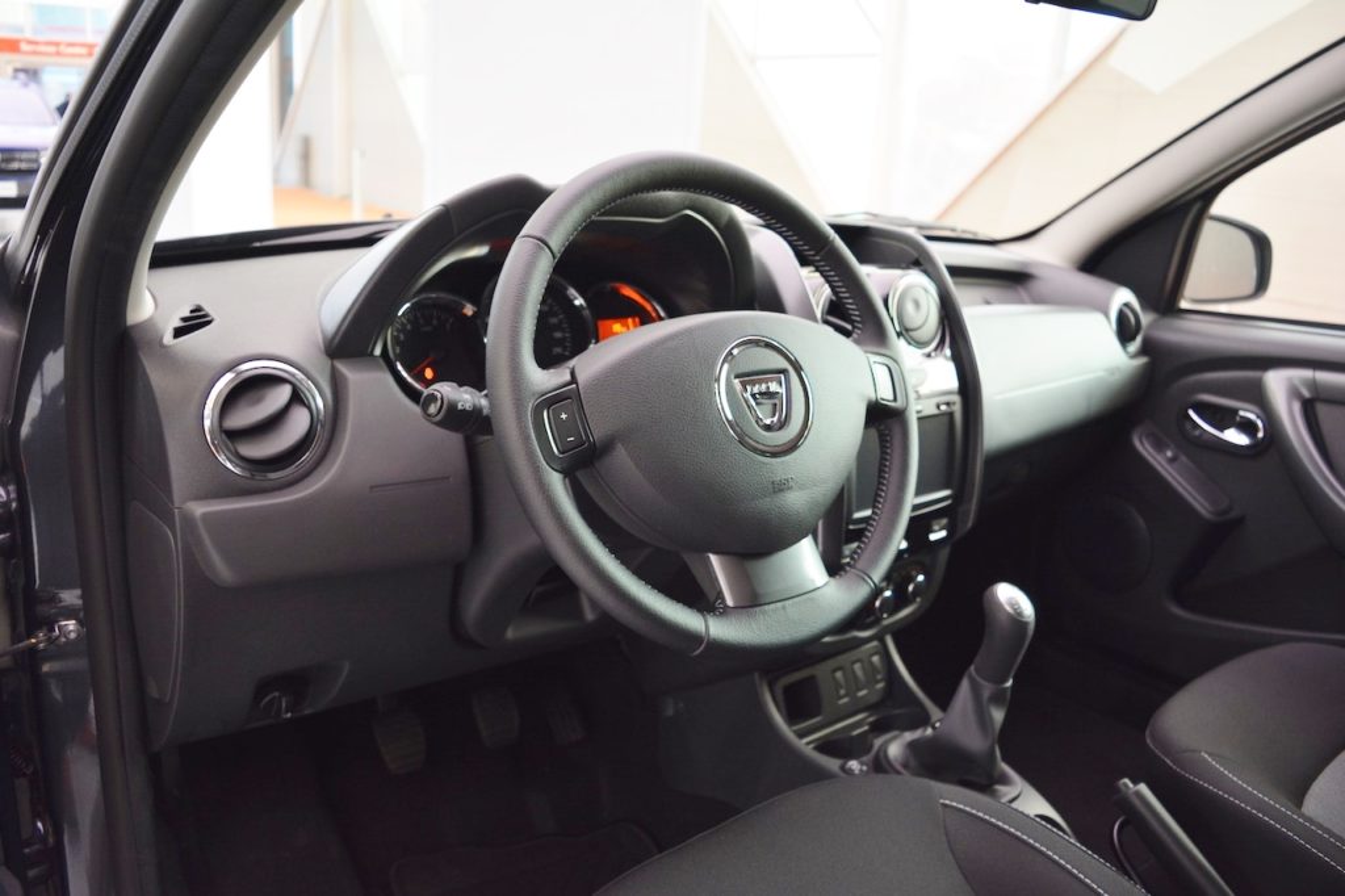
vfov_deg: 47.9
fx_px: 1008
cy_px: 448
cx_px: 672
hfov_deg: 67.4
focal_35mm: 27
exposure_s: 1/30
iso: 800
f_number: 3.5
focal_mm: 18
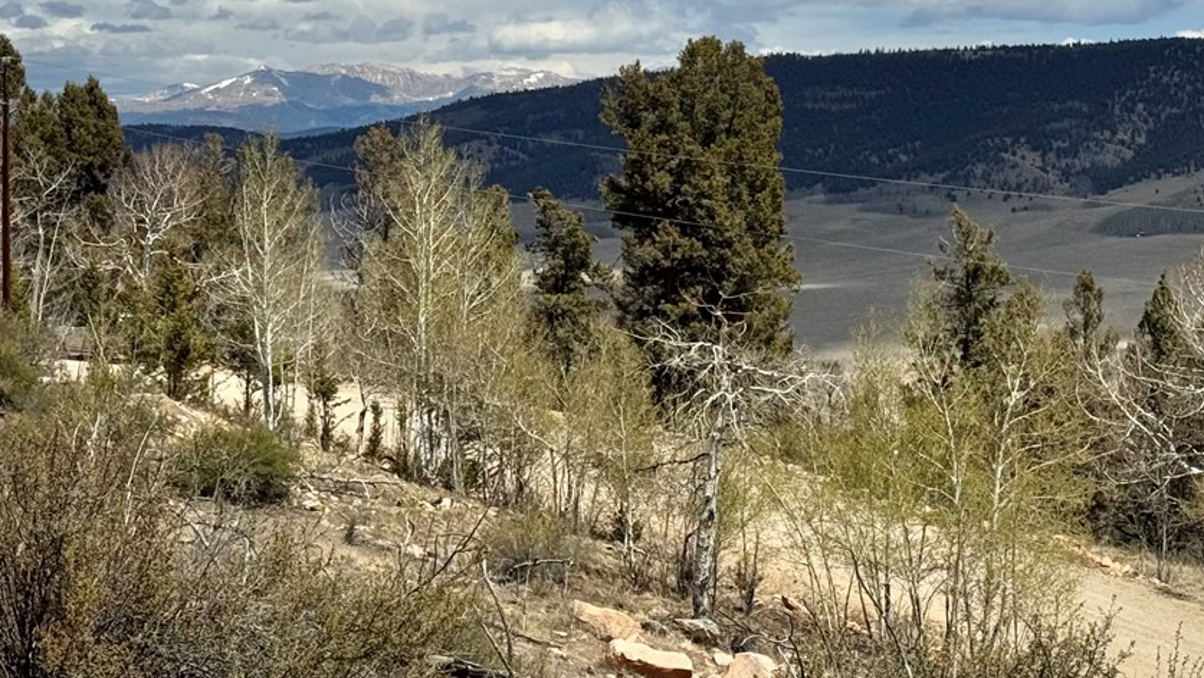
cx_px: 542
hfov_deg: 21.3
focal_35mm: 100
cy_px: 214
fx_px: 3193
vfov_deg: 12.1
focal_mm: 6.76
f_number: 1.78
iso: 64
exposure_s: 1/9009
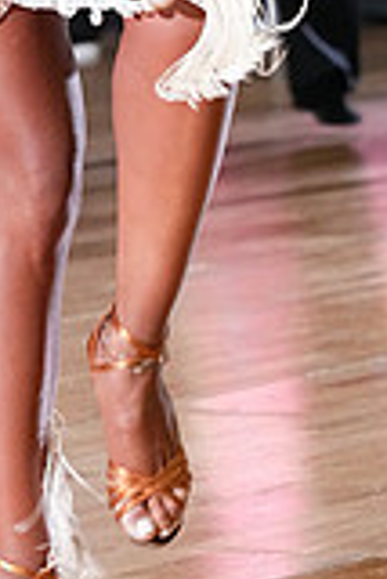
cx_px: 194
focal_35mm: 351
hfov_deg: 3.9
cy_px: -199
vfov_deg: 5.8
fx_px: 5647
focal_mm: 97
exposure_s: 1/400
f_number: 5
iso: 8000
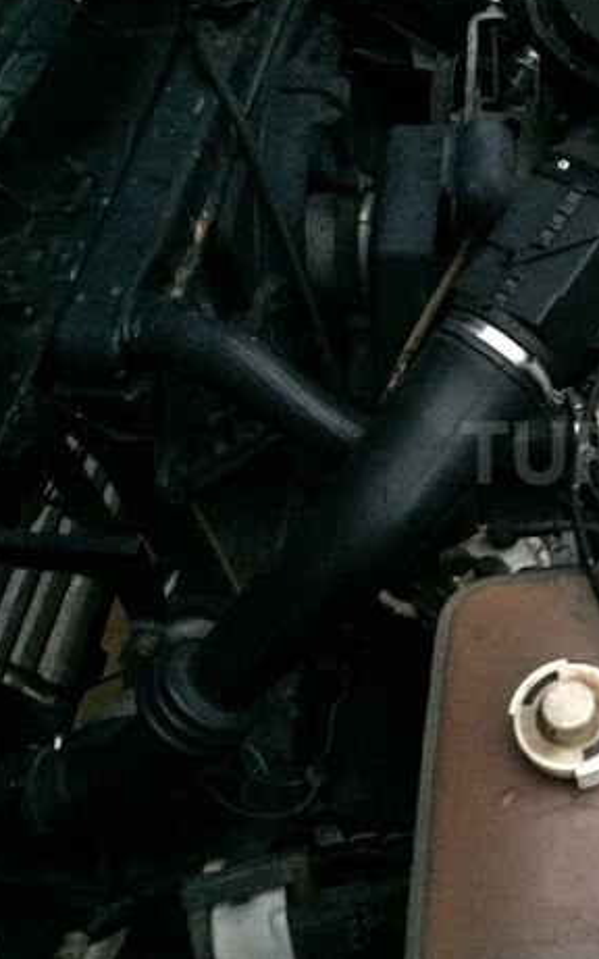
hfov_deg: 26.7
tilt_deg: -51.8
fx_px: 1150
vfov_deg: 45.3
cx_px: 674
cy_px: 452
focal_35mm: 44
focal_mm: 4.15
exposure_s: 1/17
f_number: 2.2
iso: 1250
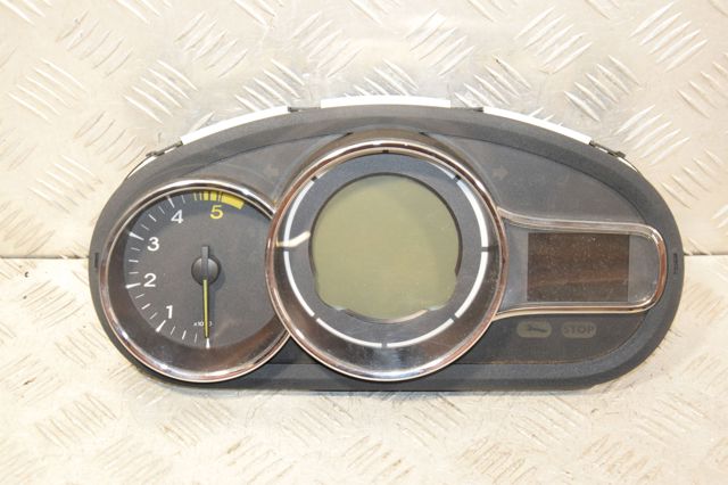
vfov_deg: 18.9
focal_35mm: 72
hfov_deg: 28.1
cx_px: 364
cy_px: 242
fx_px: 1455
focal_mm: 48
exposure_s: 1/125
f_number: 5.6
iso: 1600
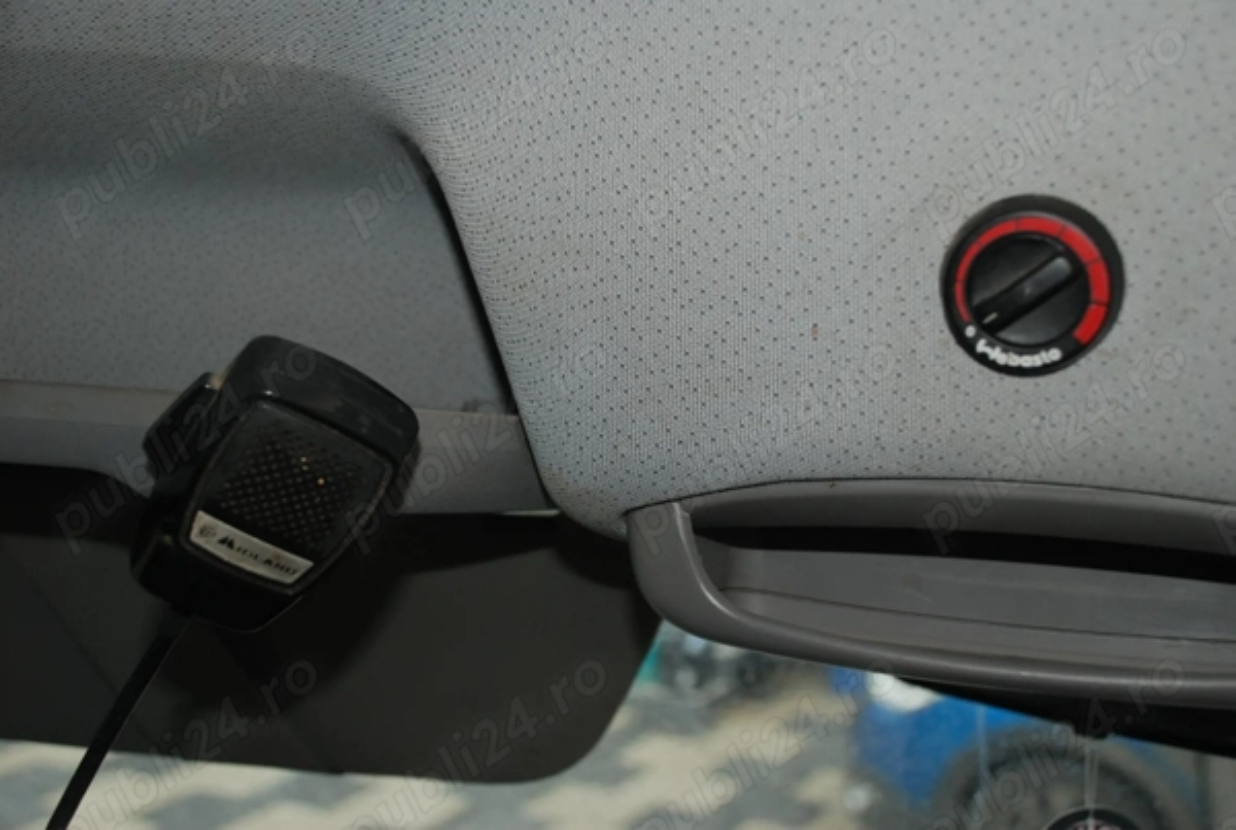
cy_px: 415
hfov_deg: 37.8
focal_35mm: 52
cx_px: 618
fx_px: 1807
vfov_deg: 25.9
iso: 200
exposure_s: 1/60
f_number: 4.5
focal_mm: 35
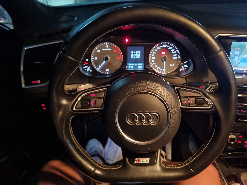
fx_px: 186
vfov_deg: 53.1
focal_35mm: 26
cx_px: 124
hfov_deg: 67.3
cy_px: 92
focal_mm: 5.4
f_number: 1.8
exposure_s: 1/24
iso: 1250
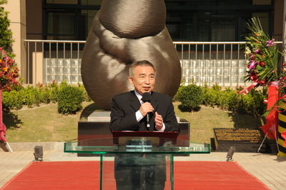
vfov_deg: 11.4
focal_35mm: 120
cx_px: 143
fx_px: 953
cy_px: 95
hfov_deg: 17.1
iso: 250
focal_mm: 120
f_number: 10
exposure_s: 1/400
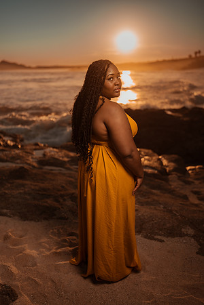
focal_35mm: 35
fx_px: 297
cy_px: 152
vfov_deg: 54.4
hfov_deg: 37.9
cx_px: 102
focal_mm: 35
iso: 100
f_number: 1.8
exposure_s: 1/8000
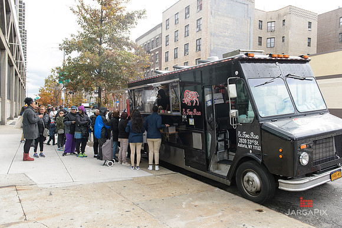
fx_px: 266
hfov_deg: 65.5
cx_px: 171
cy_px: 114
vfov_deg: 46.4
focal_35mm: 28
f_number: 4.5
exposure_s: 1/250
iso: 400
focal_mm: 28
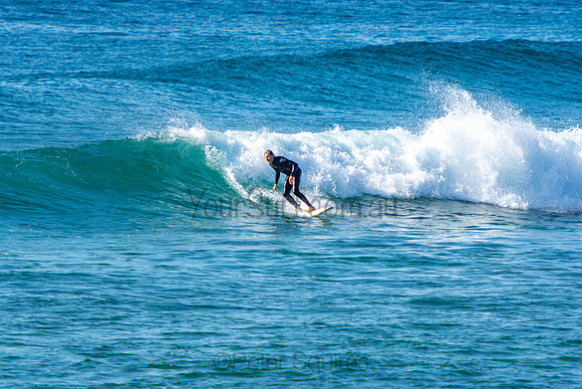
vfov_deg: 2.8
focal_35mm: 495
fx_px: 8004
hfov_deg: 4.2
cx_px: 291
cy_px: 194
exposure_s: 1/500
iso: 125
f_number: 5.6
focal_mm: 330
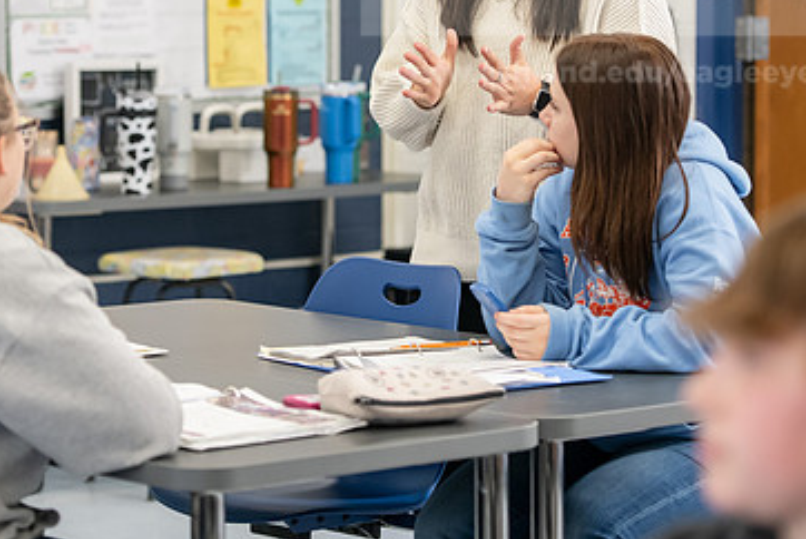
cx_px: 294
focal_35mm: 152
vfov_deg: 9.0
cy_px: 119
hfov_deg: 13.5
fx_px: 3406
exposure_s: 1/200
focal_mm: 95
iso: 1600
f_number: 3.2
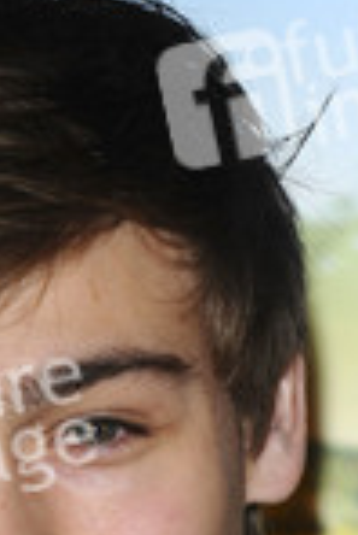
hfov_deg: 3.2
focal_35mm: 425
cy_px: 625
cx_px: 16
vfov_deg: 4.8
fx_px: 6330
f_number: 5.6
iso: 320
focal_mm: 105
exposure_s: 1/250
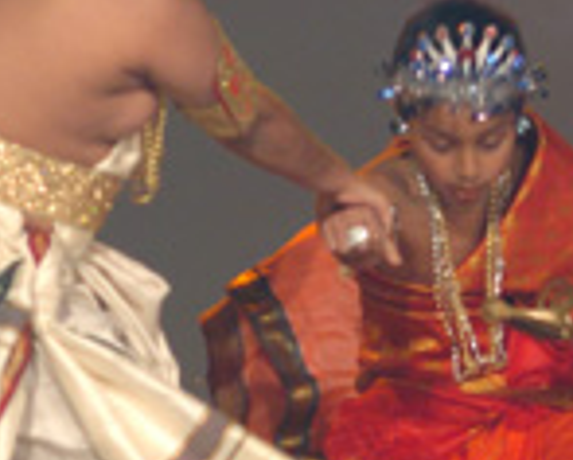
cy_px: 263
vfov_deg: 4.9
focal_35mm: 315
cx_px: 440
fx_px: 5347
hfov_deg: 6.1
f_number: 2.8
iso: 400
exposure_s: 1/80
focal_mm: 55
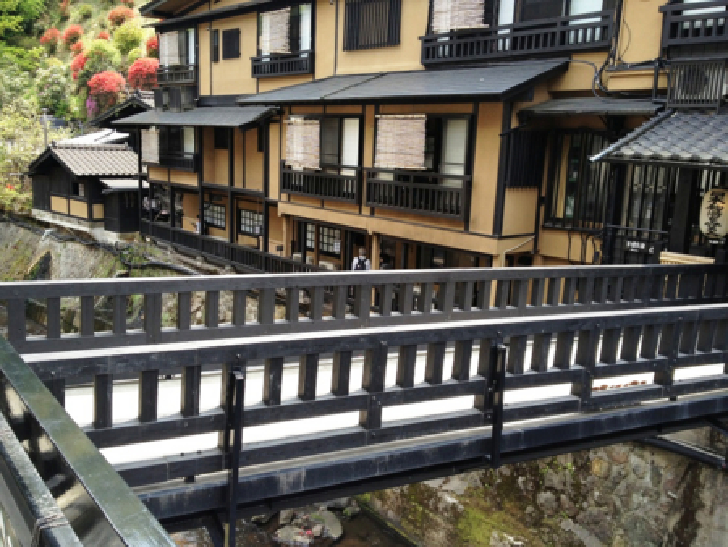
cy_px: 274
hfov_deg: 52.6
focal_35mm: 35
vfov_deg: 40.7
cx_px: 364
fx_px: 736
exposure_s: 1/264
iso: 50
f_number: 2.4
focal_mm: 4.28
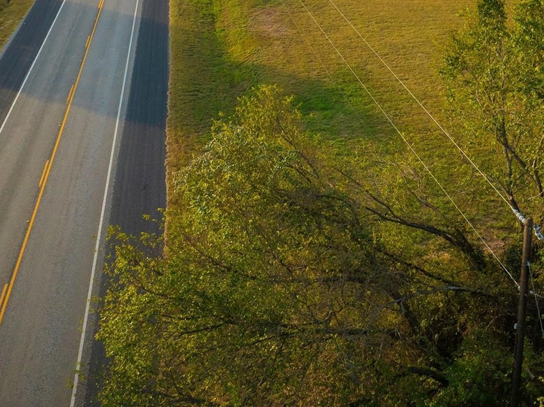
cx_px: 421
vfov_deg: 28.5
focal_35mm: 49
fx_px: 770
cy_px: 39
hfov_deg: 37.8
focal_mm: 12.29
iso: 310
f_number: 2.8
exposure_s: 1/640
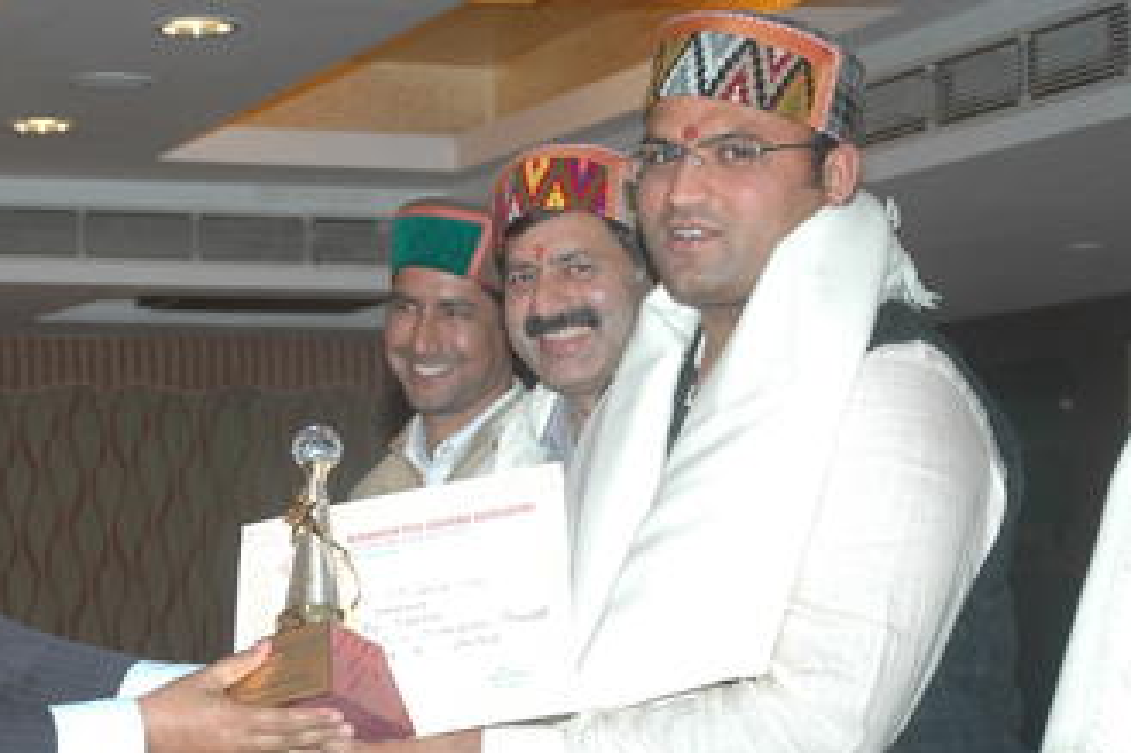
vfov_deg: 14.7
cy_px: 493
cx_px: 248
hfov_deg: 21.7
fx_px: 2920
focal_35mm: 93
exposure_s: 1/60
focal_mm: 34
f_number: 4.2
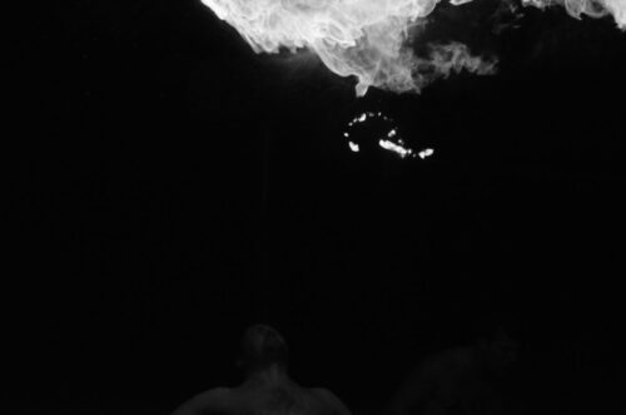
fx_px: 2030
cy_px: 208
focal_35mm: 117
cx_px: 313
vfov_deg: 11.7
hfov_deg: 17.5
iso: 6400
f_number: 18
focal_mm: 78
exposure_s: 1/640
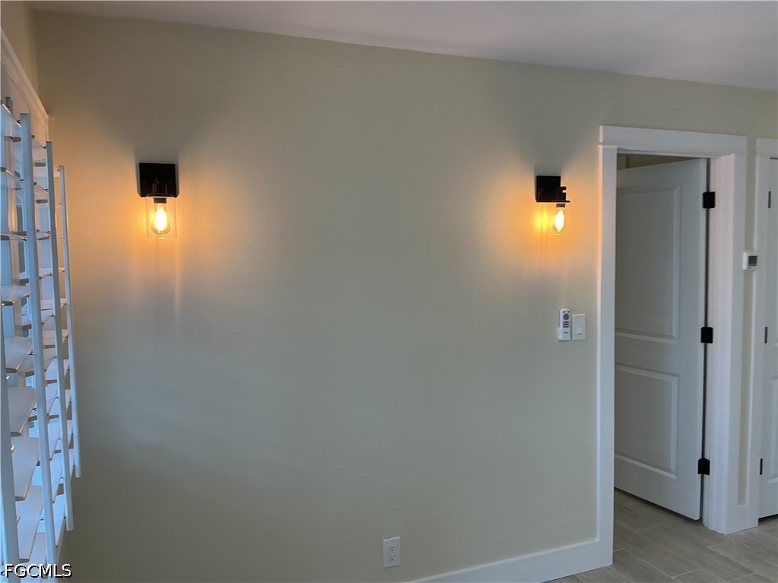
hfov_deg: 61.7
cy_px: 292
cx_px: 389
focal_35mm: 29
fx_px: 652
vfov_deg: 48.2
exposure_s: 1/120
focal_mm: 3
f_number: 1.8
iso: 64
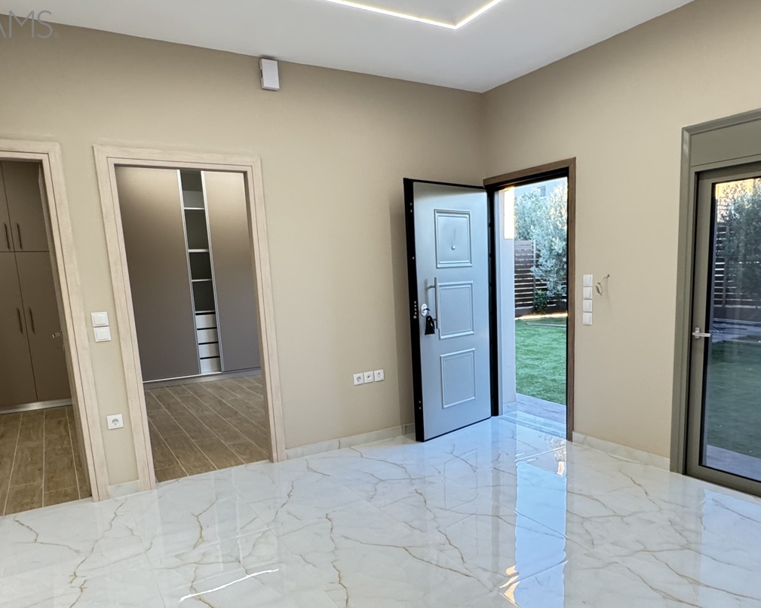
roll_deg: +2.2
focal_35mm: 26
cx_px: 428
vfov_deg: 54.4
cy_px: 372
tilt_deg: -9.7
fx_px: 586
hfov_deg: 65.8
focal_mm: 2.22
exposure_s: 1/50
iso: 250
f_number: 2.2
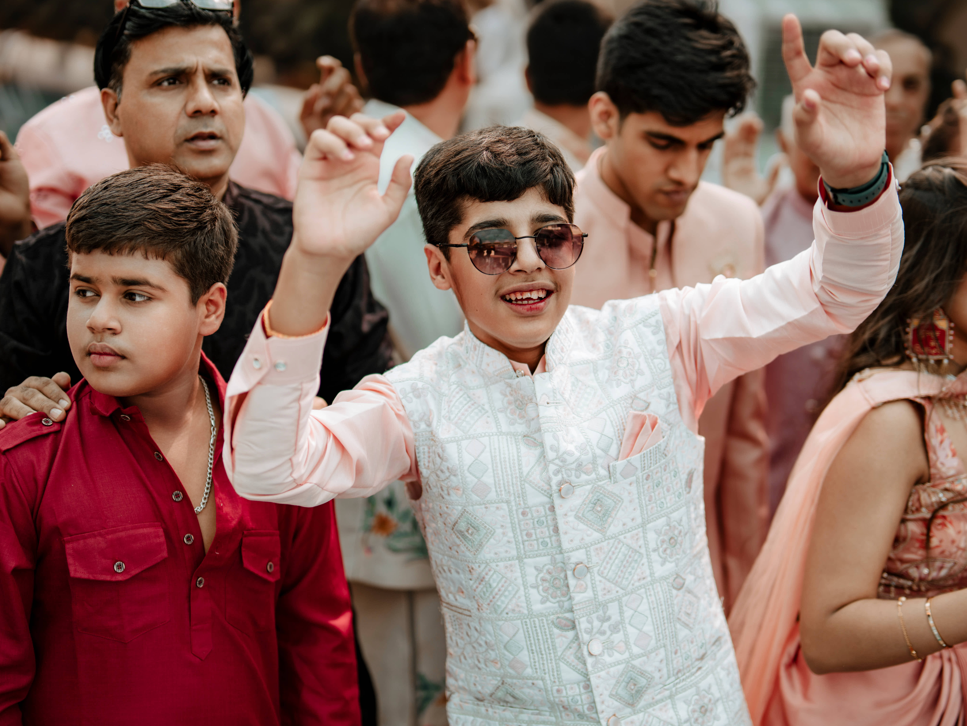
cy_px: 378
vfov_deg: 24.8
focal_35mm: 59
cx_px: 490
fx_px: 1648
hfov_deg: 32.7
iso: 64
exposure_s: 1/1000
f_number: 1.4
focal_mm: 50
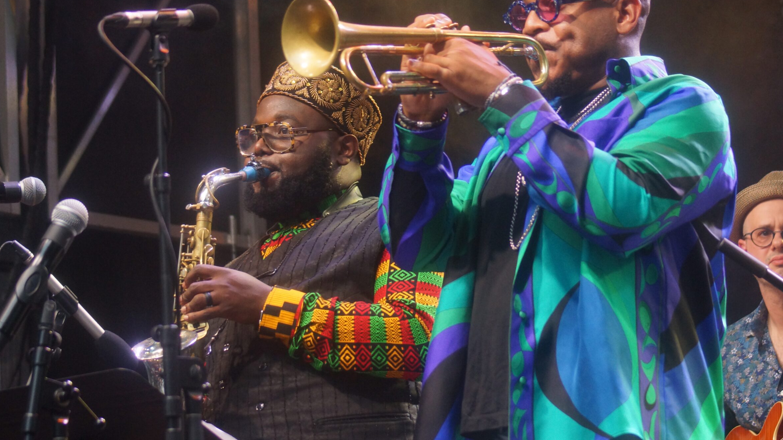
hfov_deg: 16.8
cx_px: 417
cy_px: 204
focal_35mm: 128
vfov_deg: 9.5
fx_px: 2648
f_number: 4.5
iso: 1000
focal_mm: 75
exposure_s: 1/125
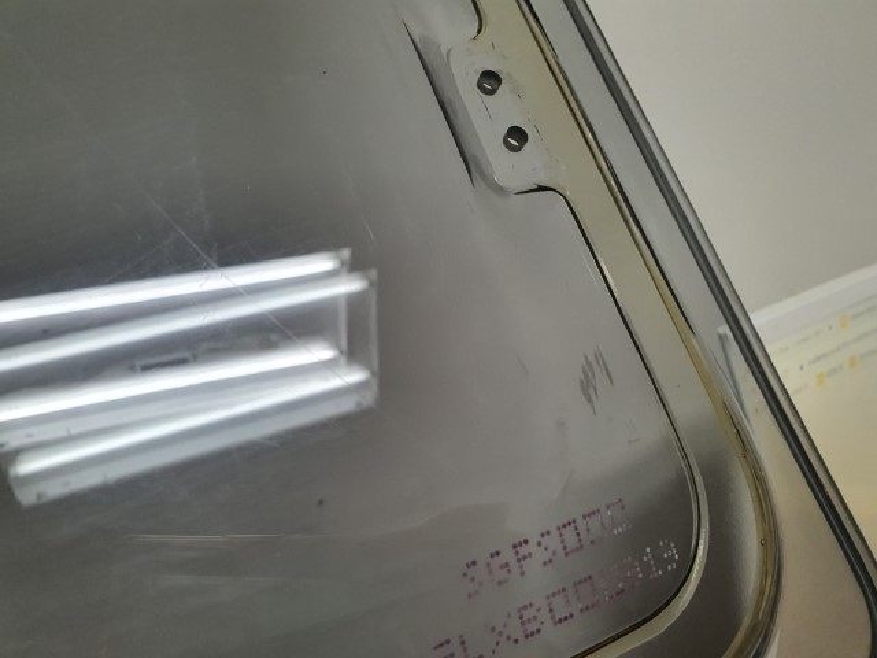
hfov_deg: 67.3
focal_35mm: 26
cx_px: 438
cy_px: 329
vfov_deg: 53.1
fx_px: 659
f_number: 2.4
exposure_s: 1/100
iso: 250
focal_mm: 4.3
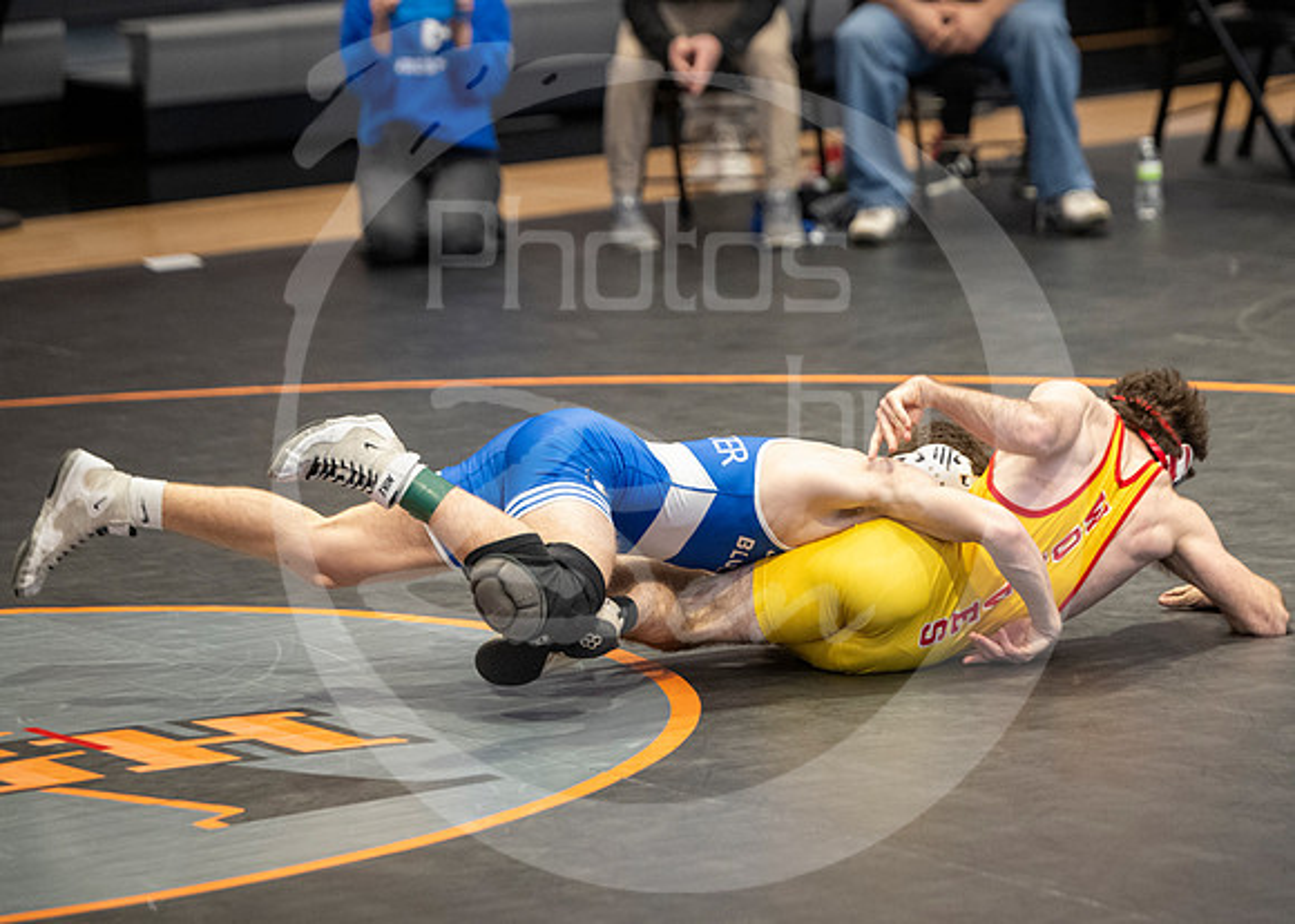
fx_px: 7319
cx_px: 739
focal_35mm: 199
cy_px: 322
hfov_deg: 10.1
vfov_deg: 7.2
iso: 3200
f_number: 2.8
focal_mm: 140
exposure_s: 1/1000
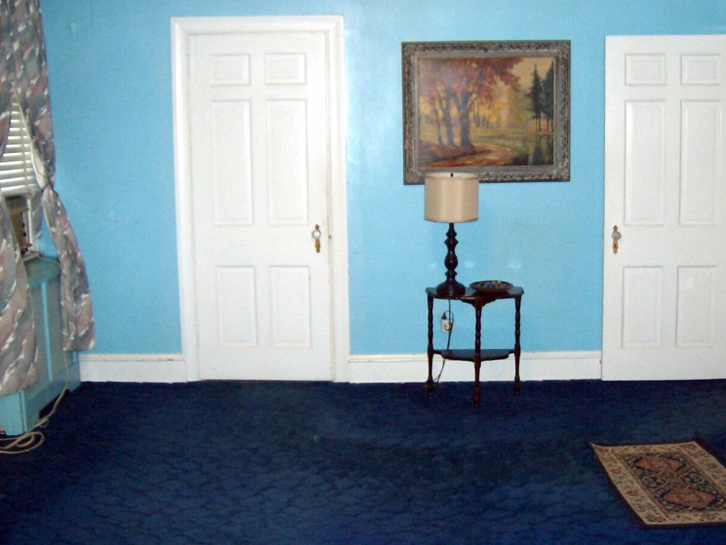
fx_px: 923
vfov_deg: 32.9
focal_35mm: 44
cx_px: 438
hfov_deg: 42.7
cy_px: 251
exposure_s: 1/60
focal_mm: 6
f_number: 2.8
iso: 200
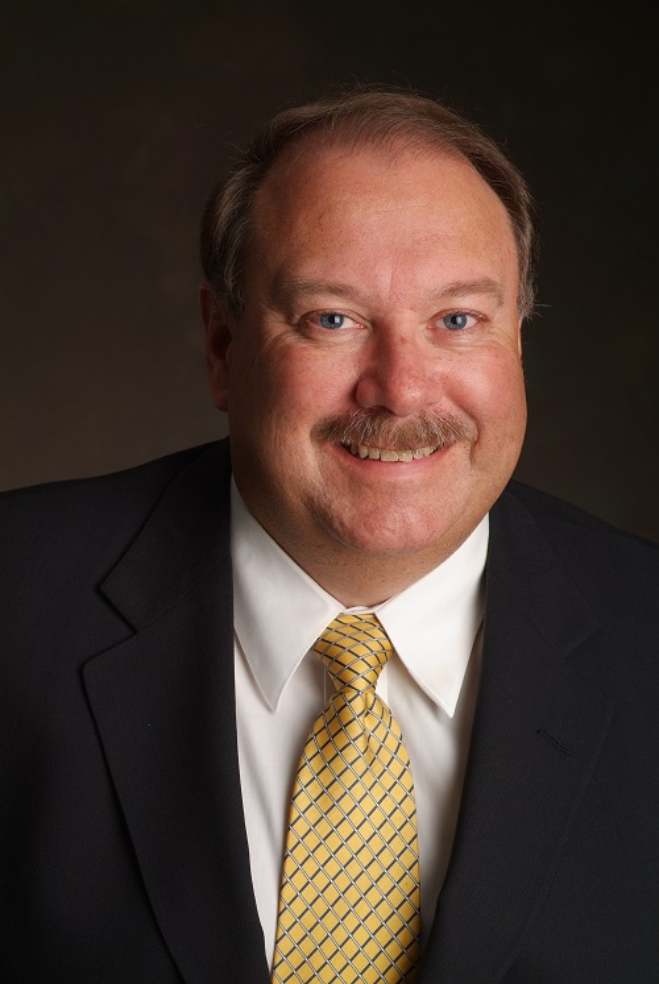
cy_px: 492
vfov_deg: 22.6
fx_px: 2464
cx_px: 330
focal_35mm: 90
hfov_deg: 15.2
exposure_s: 1/125
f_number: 6.7
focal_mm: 60
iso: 100
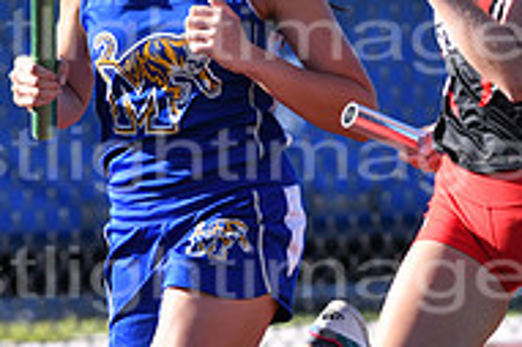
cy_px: 220
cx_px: 202
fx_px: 19804
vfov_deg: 1.0
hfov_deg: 1.5
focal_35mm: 1367
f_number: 5.6
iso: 400
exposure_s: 1/1250
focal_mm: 300
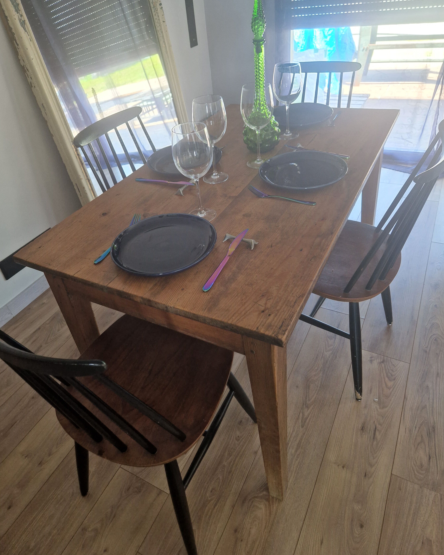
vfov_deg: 70.2
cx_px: 222
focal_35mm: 24
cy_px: 260
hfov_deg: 58.8
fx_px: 394
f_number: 1.8
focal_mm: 5.4
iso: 200
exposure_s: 1/100
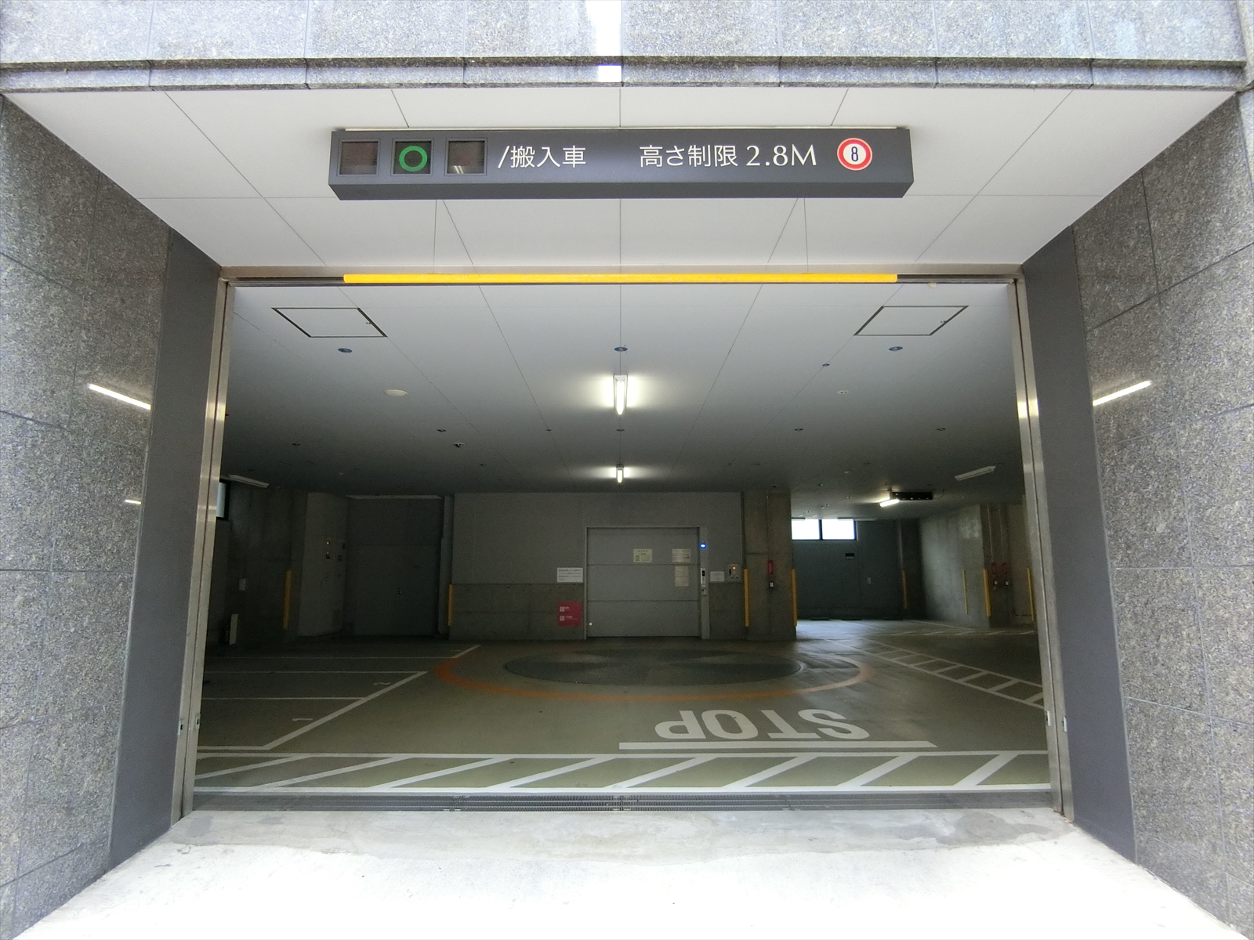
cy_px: 470
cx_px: 627
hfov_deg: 84.7
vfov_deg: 68.7
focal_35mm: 19
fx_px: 688
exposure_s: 1/100
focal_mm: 4.06
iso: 400
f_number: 2.7
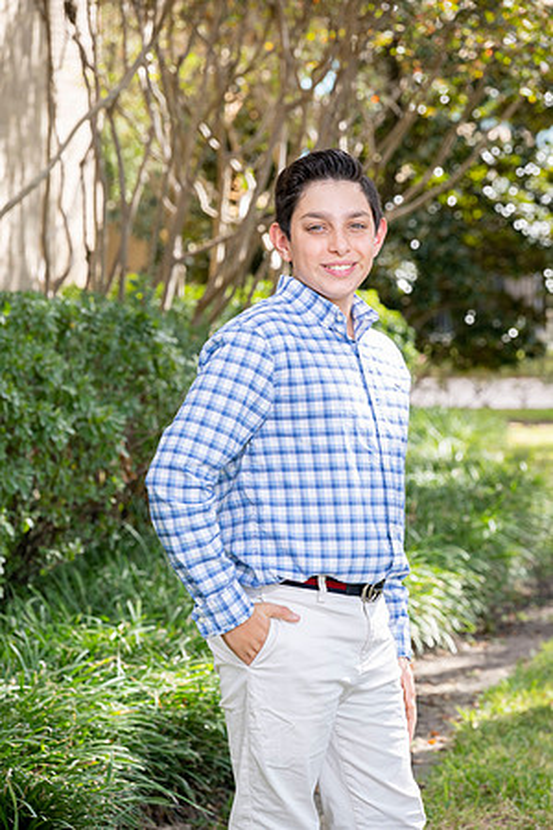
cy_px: 415
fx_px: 2765
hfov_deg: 11.4
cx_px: 276
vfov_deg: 17.1
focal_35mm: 120
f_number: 7.1
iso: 400
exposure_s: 1/250
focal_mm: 120
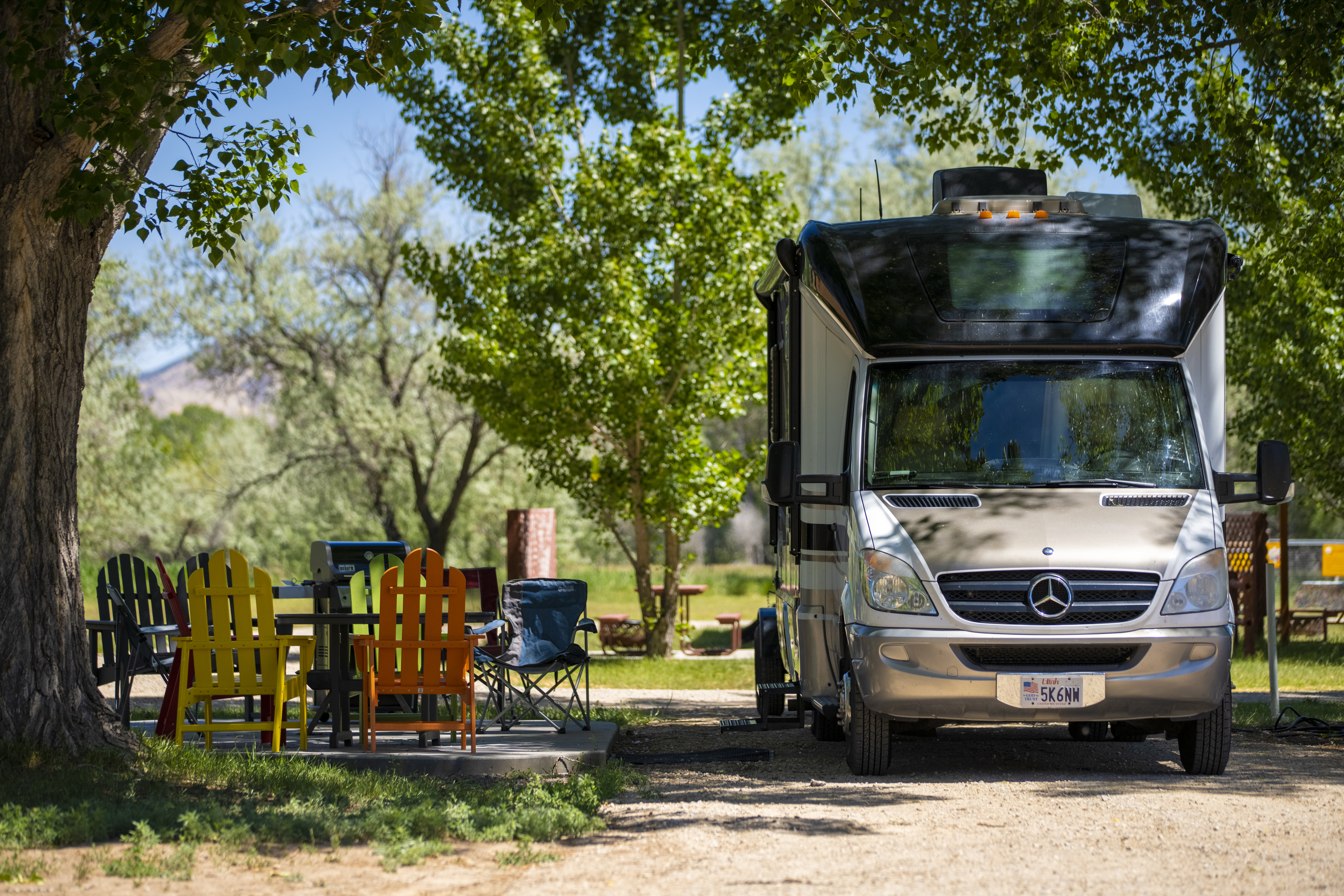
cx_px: 672
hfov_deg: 15.8
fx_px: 4853
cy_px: 448
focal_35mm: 130
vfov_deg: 10.5
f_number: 2.8
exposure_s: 1/4000
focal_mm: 130
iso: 800
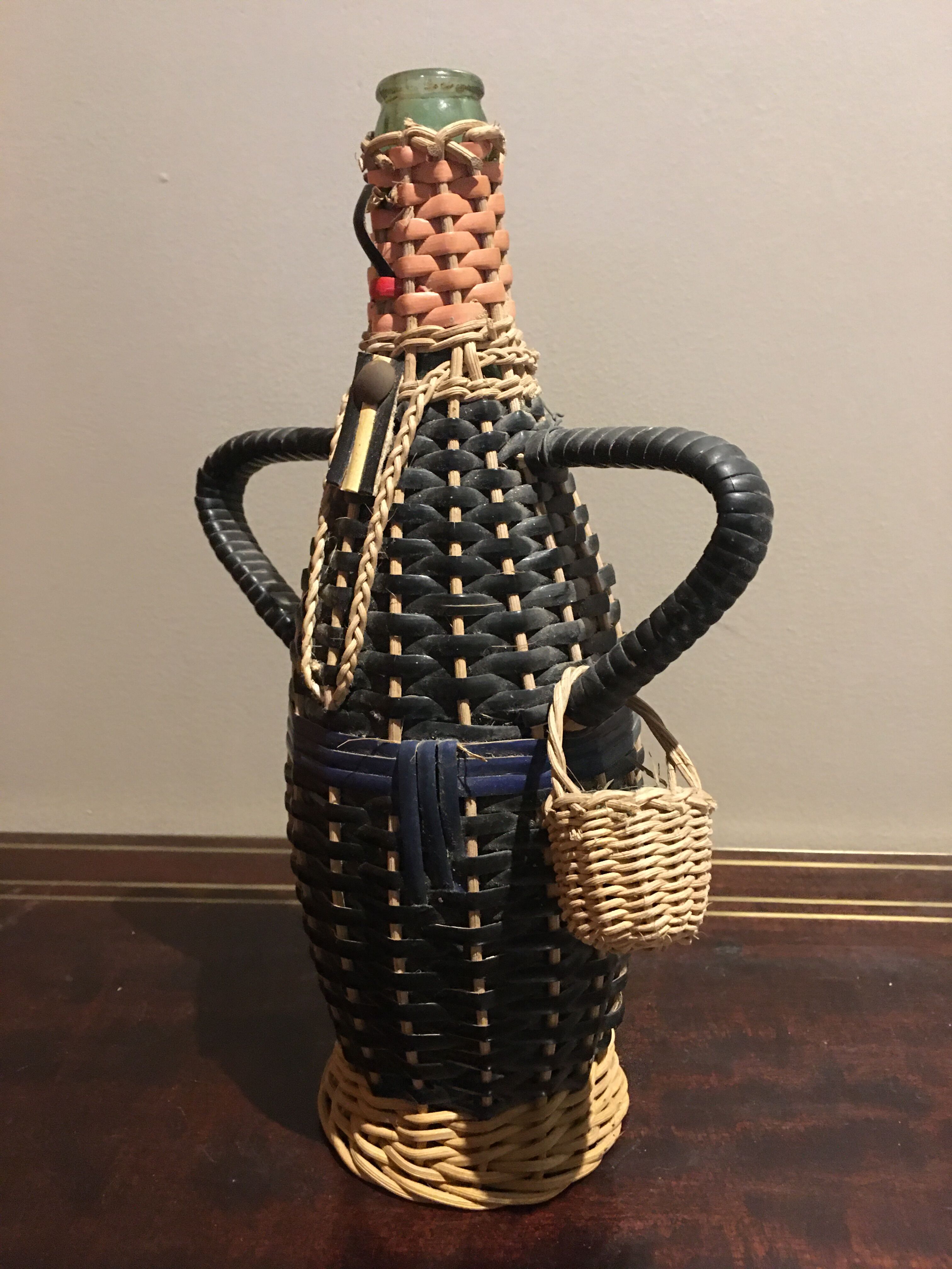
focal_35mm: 29
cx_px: 476
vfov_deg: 61.7
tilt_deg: -15.0
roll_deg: +0.6
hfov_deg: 48.2
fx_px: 1063
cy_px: 634
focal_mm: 4.15
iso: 160
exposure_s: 1/4
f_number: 2.2
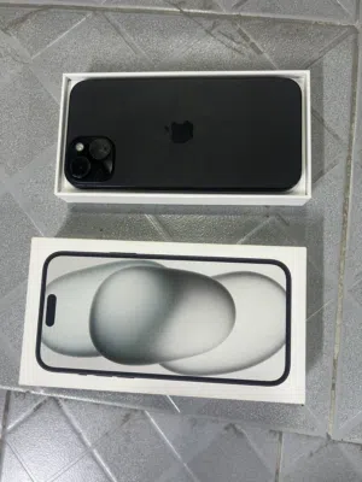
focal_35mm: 26
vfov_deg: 67.3
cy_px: 241
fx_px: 363
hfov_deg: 53.1
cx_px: 181
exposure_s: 1/50
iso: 125
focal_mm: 5.7
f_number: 1.5
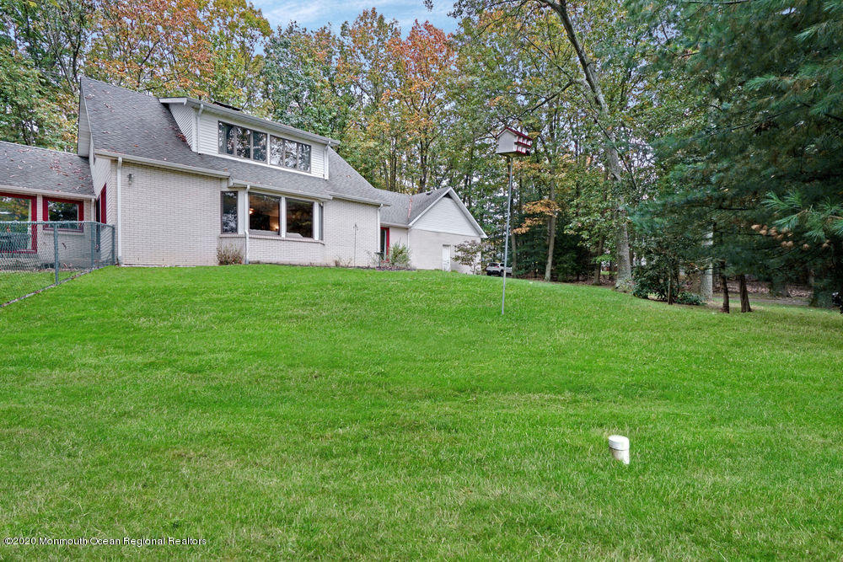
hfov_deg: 96.7
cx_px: 422
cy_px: 281
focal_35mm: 16
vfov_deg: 73.8
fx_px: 375
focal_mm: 16
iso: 400
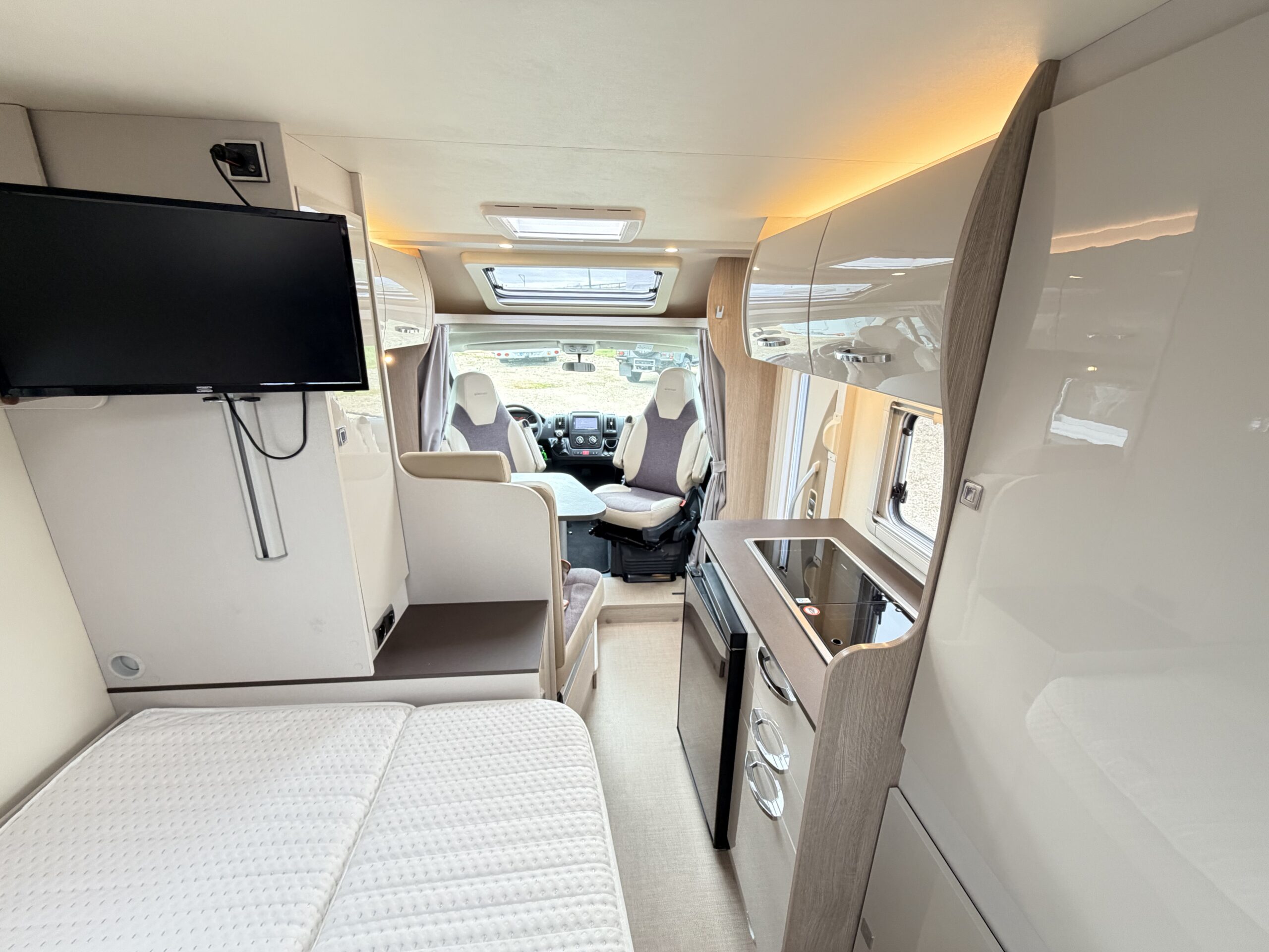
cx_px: 634
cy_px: 476
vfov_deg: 85.7
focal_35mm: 14
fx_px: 513
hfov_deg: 102.1
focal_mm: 2.22
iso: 320
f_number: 2.2
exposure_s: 1/121
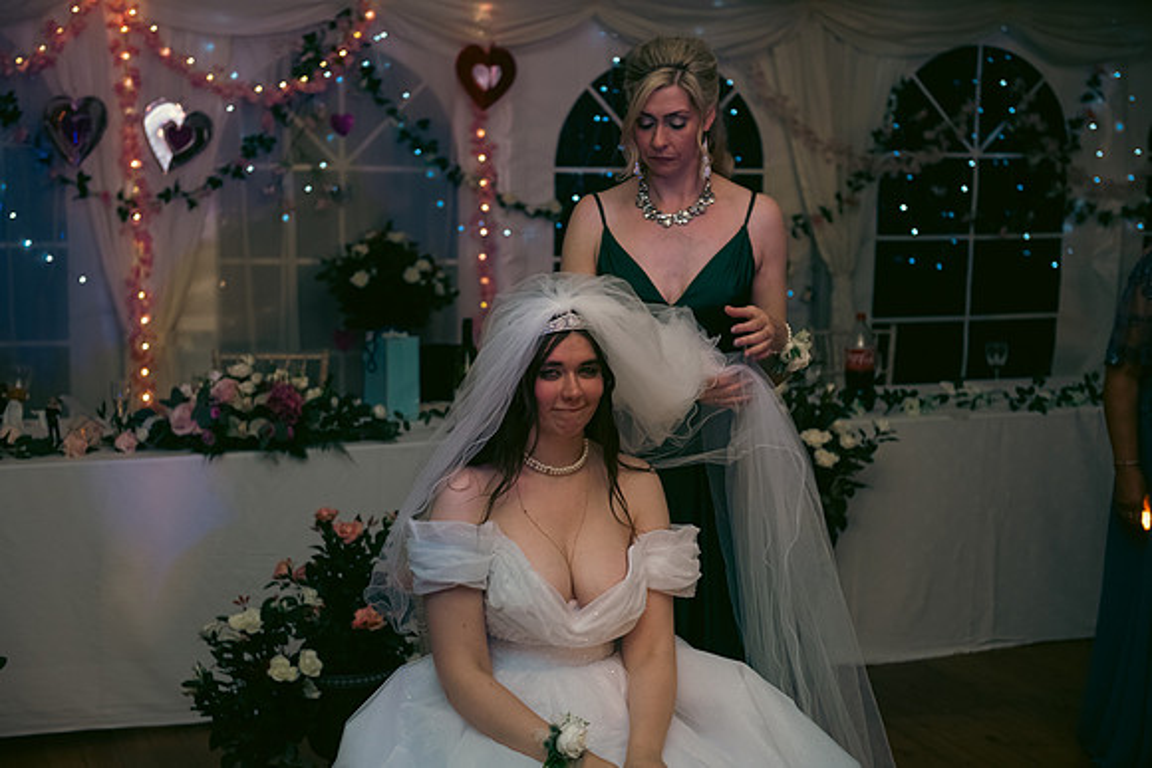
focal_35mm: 56
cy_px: 384
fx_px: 1792
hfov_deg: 35.6
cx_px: 576
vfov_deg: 24.2
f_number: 3.5
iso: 800
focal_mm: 56
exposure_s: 1/160
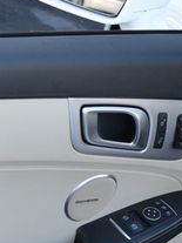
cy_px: 204
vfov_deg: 19.8
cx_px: -94
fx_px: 688
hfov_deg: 14.1
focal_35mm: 98
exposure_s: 1/60
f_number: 5.6
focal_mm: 22
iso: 220
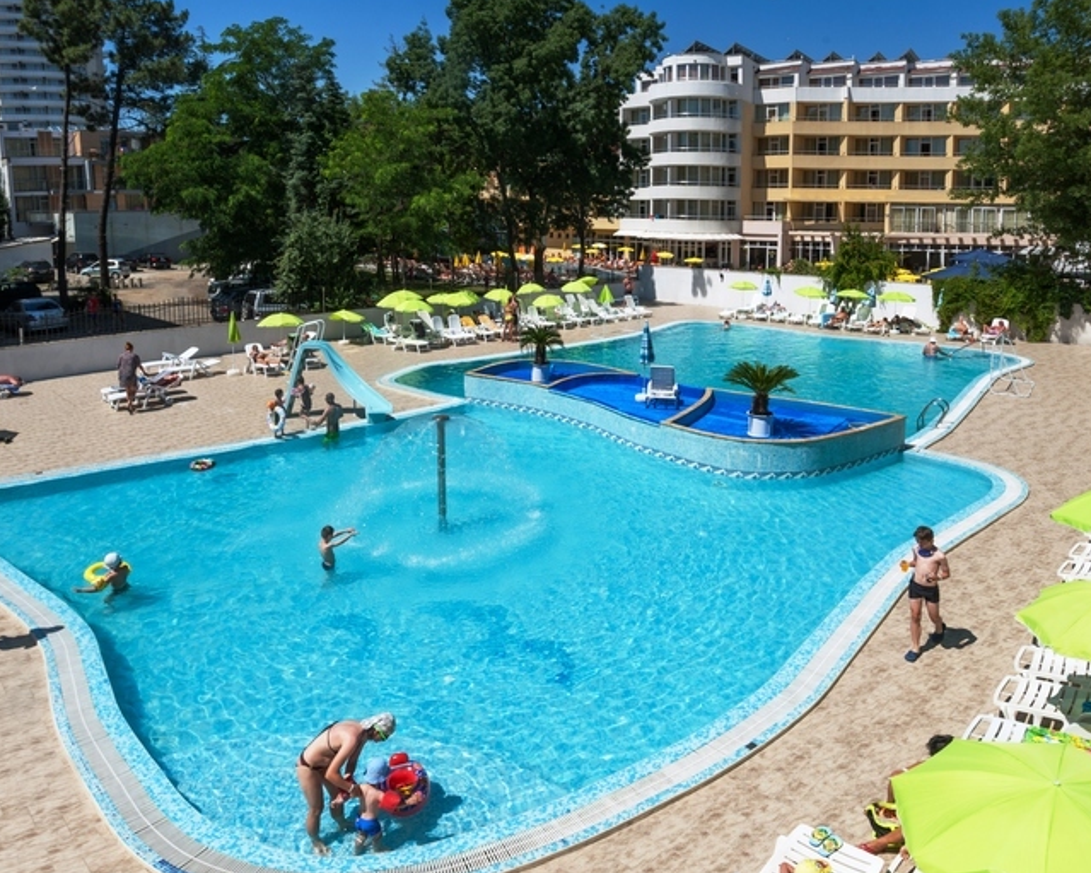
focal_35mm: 20
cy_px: 452
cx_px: 567
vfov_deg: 68.1
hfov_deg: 80.3
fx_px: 646
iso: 200
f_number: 11
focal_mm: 17
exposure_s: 1/500
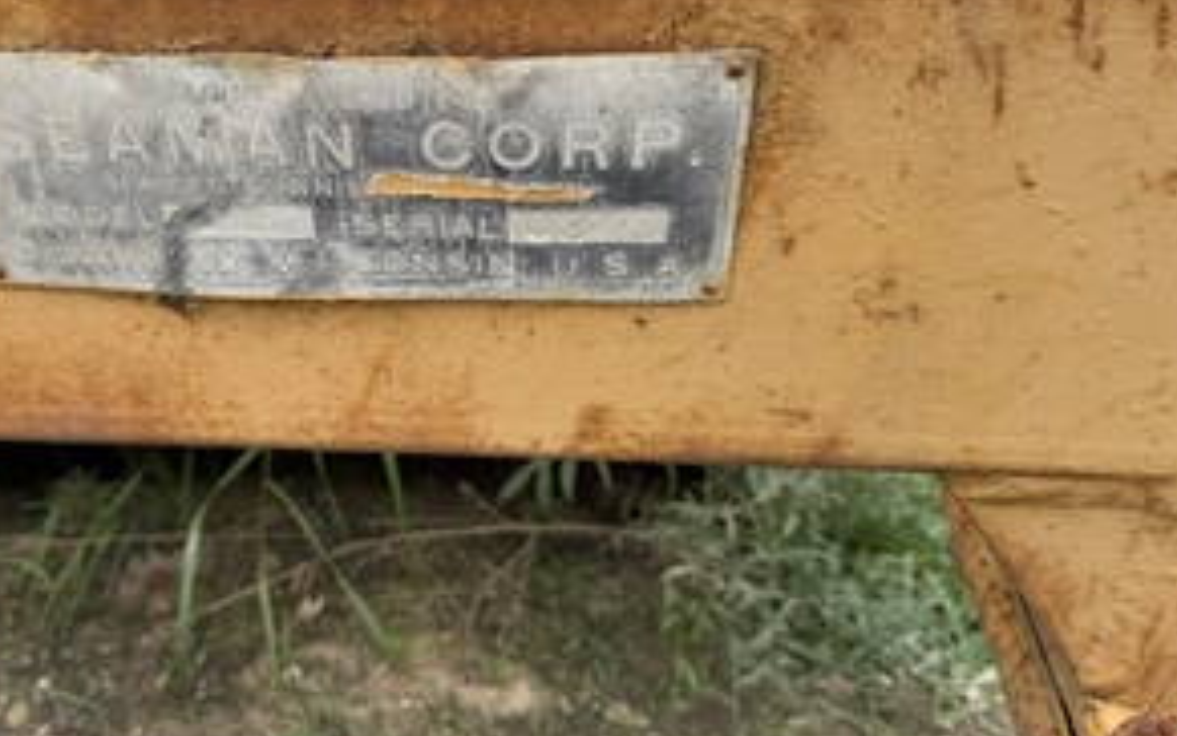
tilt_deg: -20.1
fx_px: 1123
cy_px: 328
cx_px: 433
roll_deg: +1.1
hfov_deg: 54.6
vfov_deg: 36.3
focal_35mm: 35
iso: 80
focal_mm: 6.76
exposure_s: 1/849
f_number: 1.78
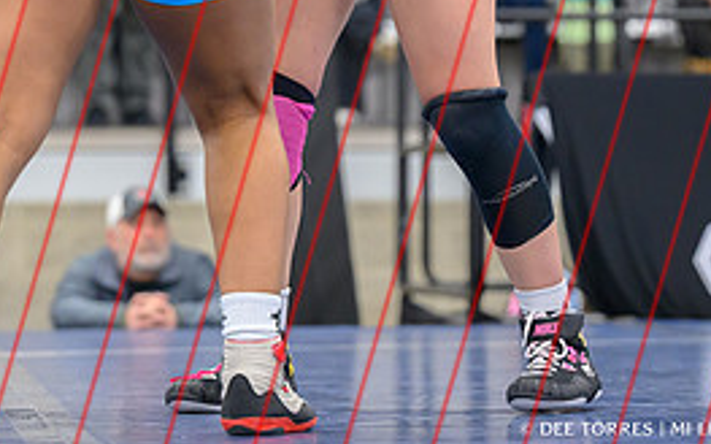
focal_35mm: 247
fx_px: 4783
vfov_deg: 5.3
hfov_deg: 8.5
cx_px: 313
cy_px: -40
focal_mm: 92
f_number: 2.8
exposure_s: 1/800
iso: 2800
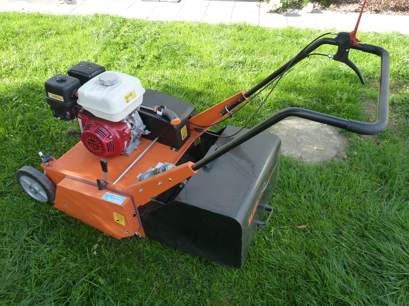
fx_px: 319
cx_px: 204
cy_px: 153
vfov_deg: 51.4
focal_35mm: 27
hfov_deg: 65.3
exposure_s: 1/125
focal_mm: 4.8
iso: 125
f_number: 3.2
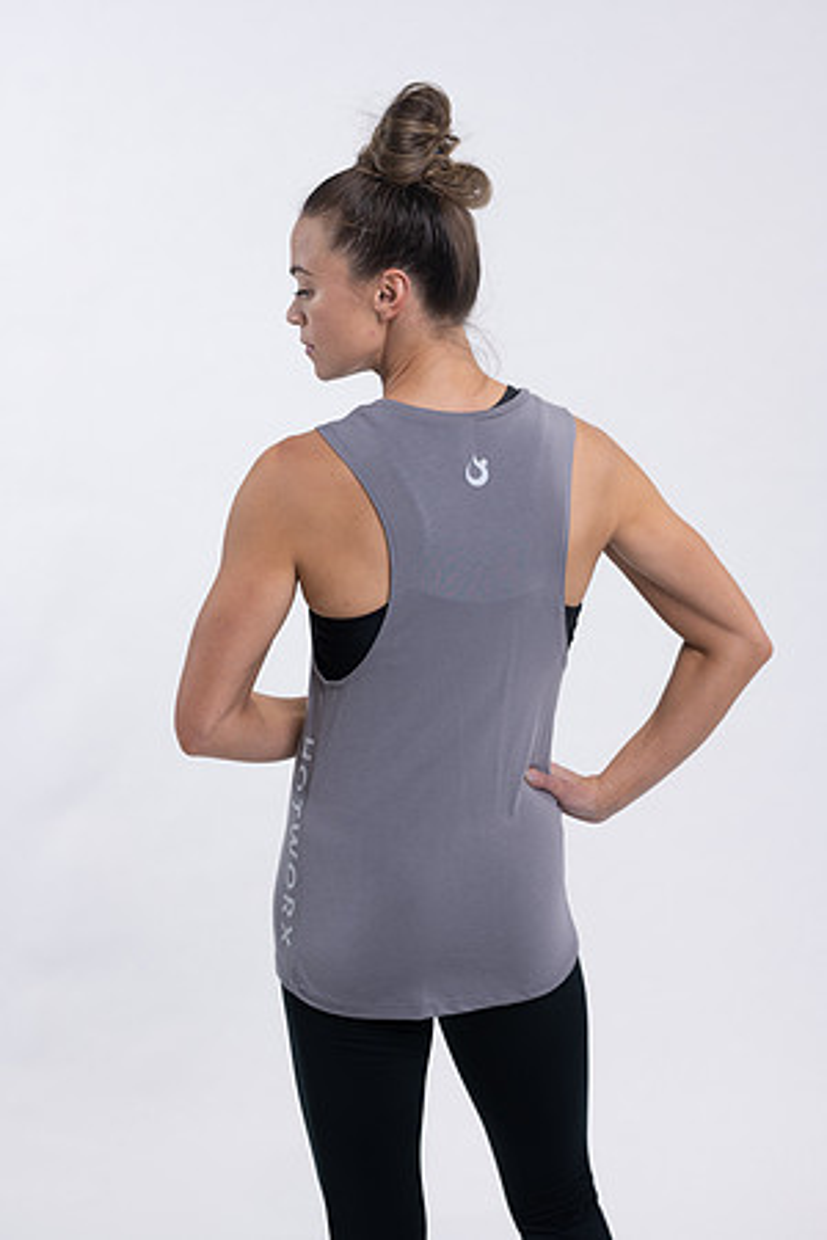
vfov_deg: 23.9
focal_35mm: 85
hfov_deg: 16.1
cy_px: 620
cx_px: 414
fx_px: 2929
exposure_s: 1/125
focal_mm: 85
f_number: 4
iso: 200
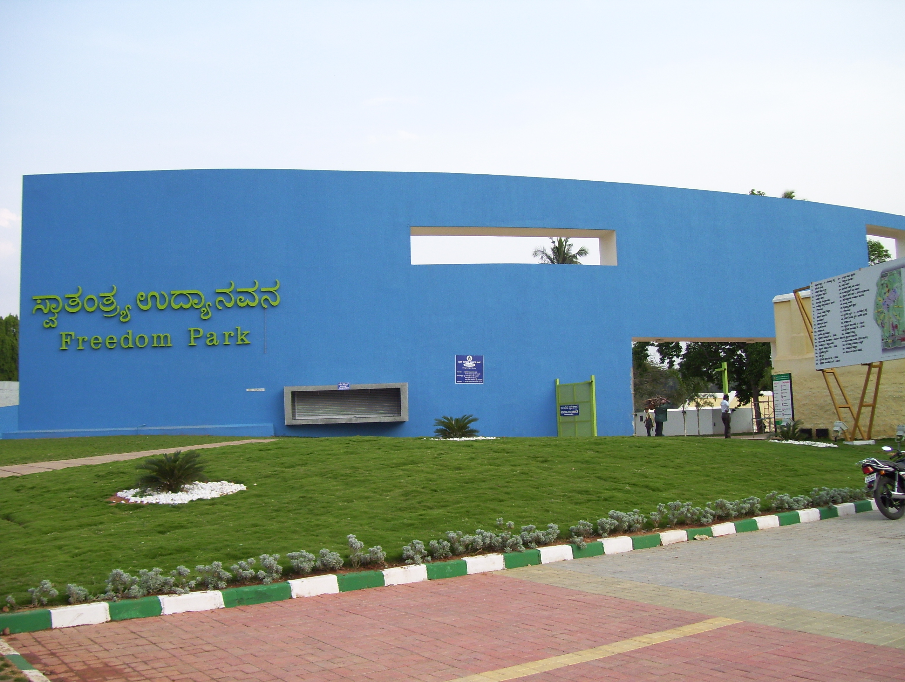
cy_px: 341
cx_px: 452
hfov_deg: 51.3
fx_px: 942
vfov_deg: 39.7
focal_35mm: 36
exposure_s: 1/400
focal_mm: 6
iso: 80
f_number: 2.7
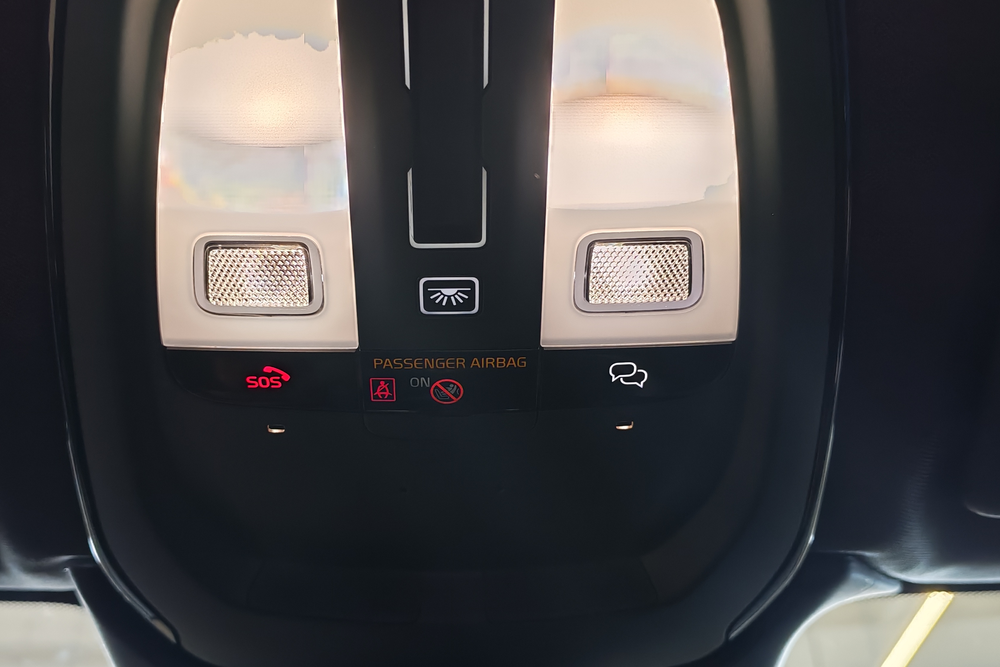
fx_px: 1167
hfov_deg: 46.3
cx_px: 449
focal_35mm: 42
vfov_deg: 31.9
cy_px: 358
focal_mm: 6.12
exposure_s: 1/100
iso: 250
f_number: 1.9
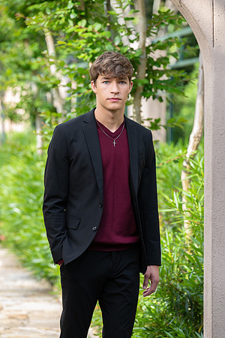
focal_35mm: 155
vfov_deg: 13.2
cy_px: 169
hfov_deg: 8.9
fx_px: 1453
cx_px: 112
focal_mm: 155
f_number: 4.5
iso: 160
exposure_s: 1/200
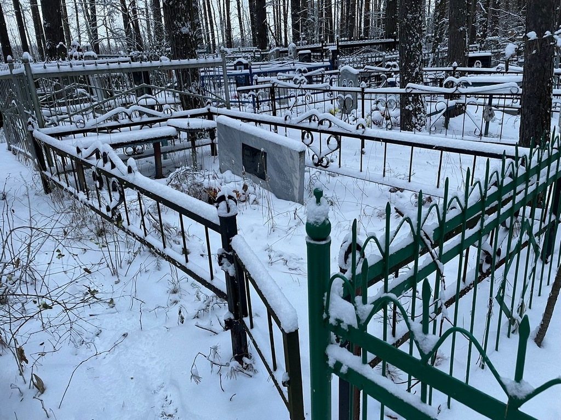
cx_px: 280
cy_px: 210
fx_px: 421
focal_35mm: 26
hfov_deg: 67.3
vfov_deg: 53.1
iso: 125
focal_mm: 4.2
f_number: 1.6
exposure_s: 1/96
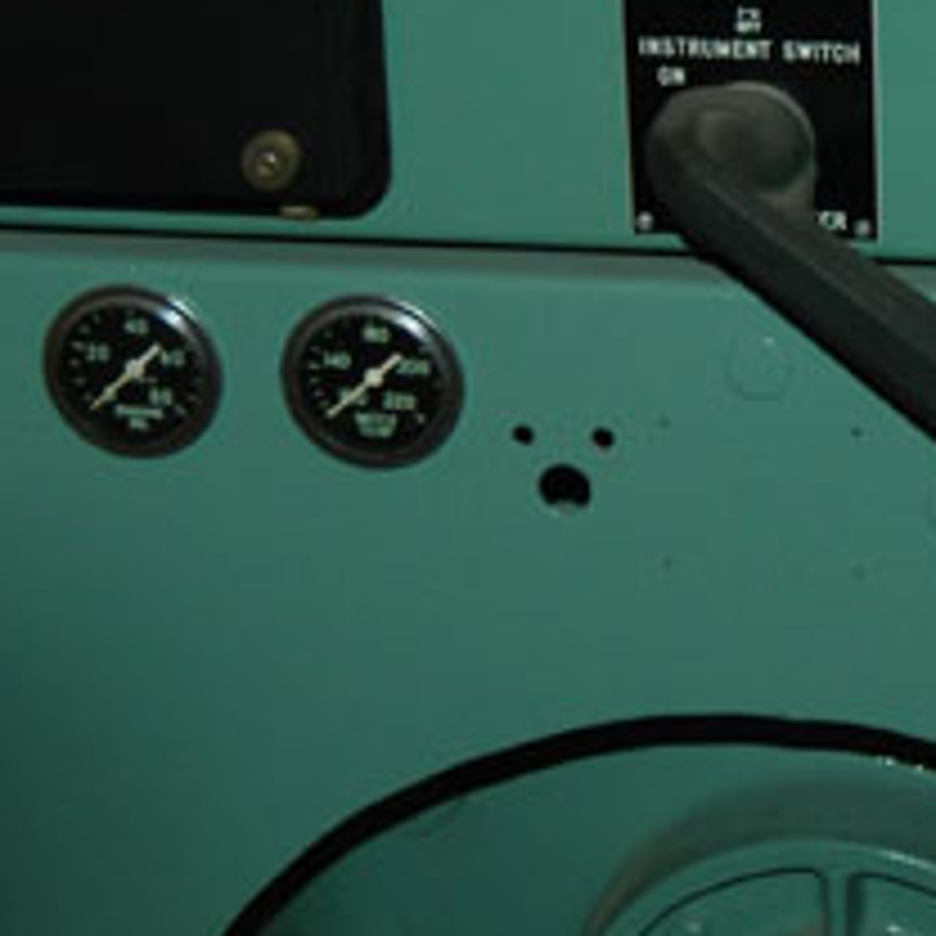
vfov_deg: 12.7
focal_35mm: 137
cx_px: 986
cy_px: 160
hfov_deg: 12.6
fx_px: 4191
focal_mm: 32
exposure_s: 1/60
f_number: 4
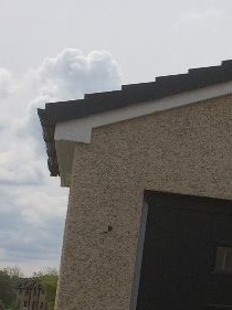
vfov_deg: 15.9
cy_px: 213
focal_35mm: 124
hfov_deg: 11.1
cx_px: 413
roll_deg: -3.8
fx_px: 1111
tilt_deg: +8.0
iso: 32
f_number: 2.2
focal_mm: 4.15
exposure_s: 1/4566
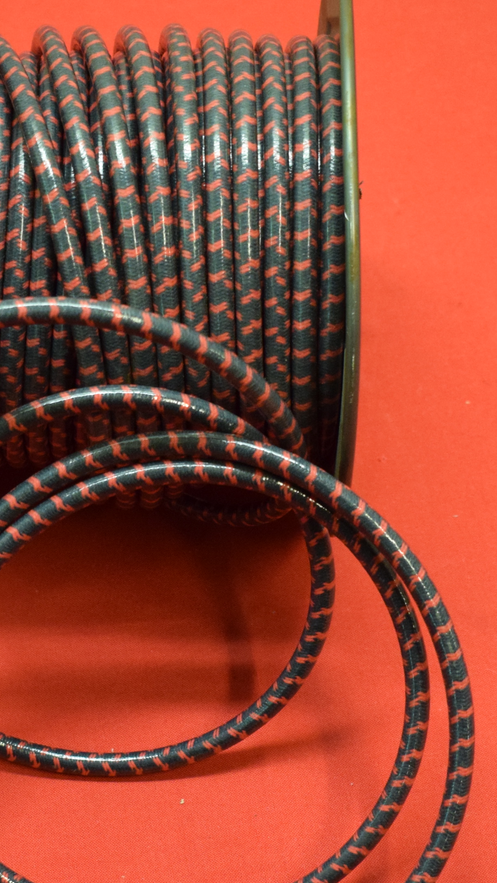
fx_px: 1991
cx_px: 188
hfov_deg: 14.2
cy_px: 509
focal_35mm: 85
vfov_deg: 25.0
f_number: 5
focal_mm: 26
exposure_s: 1/125
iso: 2000
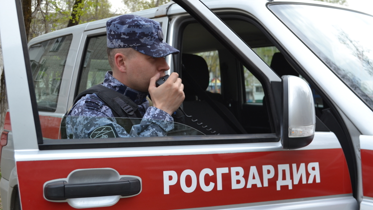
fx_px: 405
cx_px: 186
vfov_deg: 29.0
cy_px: 91
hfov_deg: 49.4
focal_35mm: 41
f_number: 5.6
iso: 125
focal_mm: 26
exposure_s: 1/125
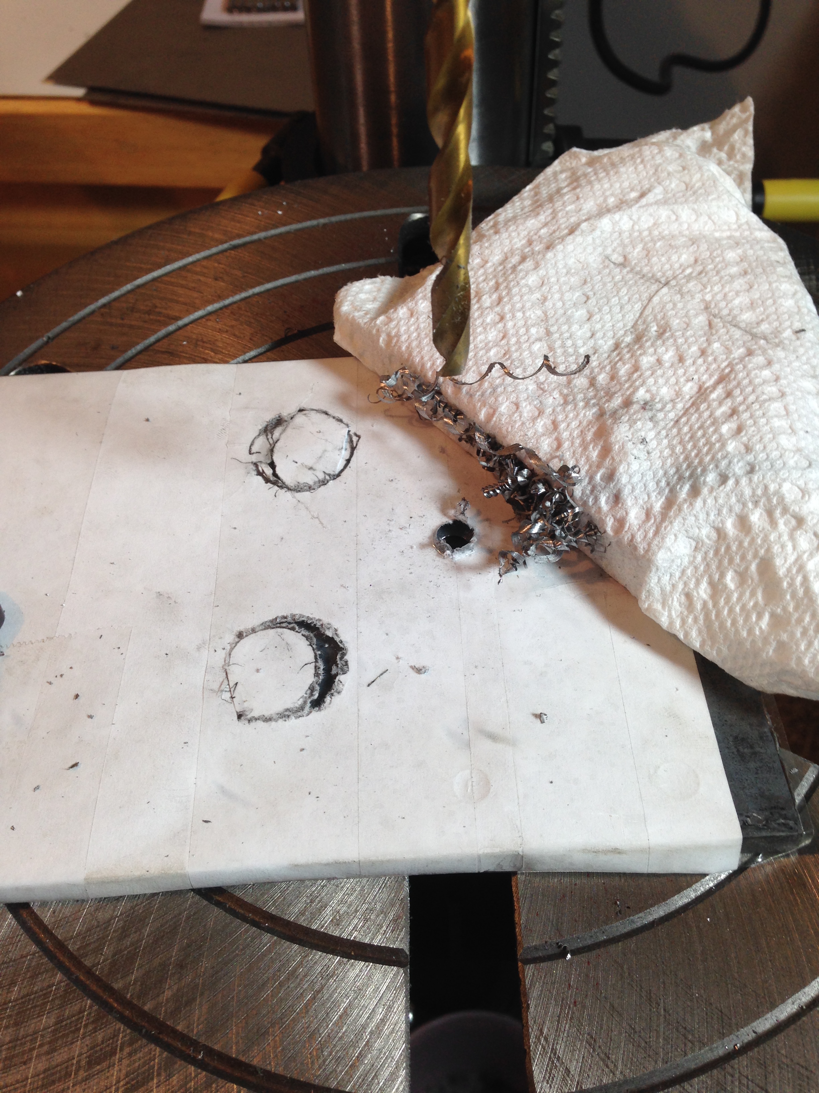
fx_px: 1041
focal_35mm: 33
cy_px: 546
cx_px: 410
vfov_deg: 55.4
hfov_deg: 42.9
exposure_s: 1/40
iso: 64
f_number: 2.4
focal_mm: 4.12
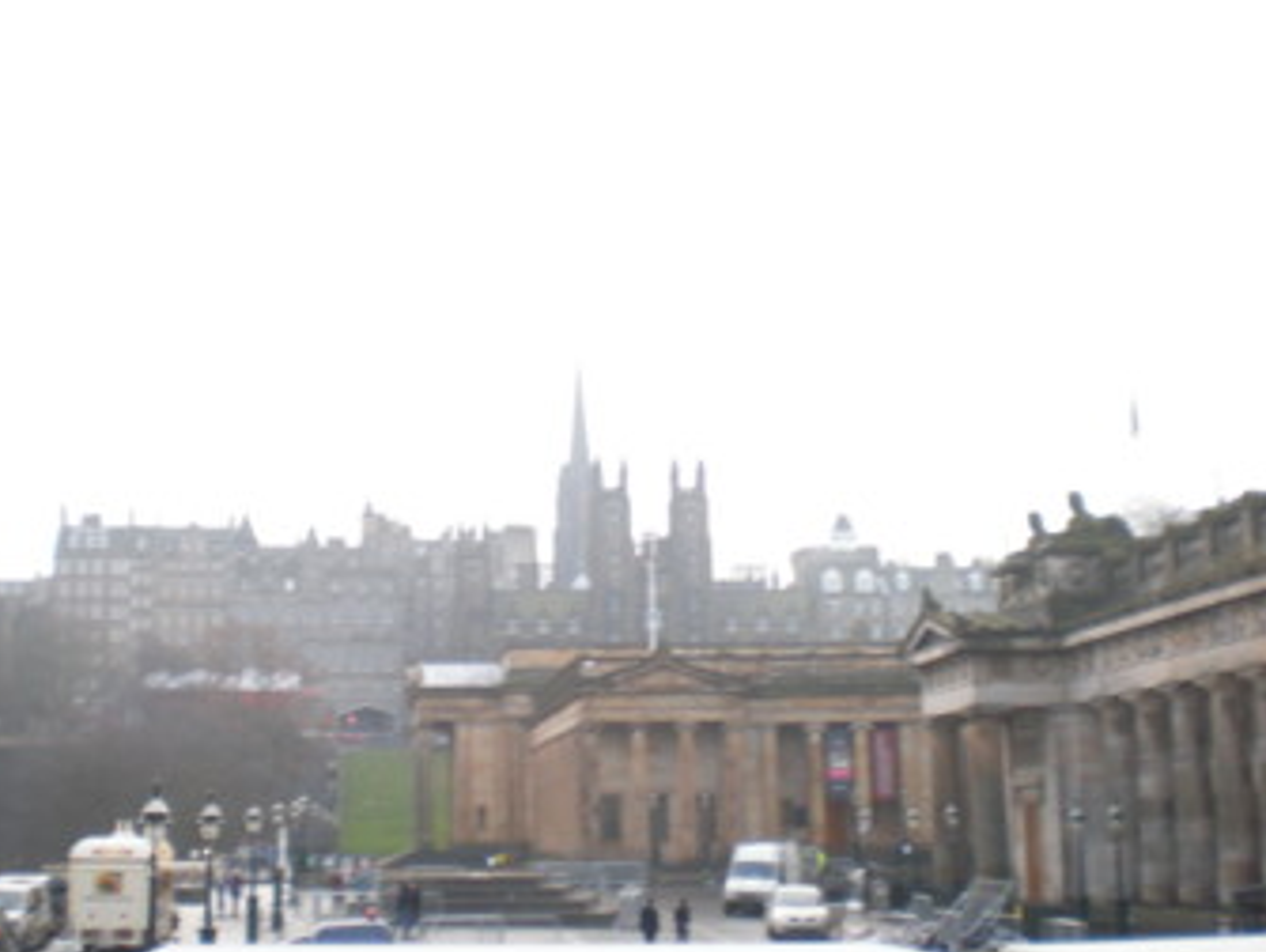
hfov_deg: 37.4
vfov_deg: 28.6
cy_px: 465
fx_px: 1867
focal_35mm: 51
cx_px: 548
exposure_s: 1/92.1
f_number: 3.1
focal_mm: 6.3
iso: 64
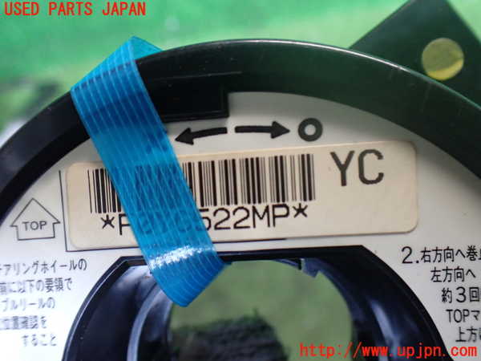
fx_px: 417
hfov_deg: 60.0
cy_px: 180
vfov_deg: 46.8
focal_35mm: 30
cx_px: 240
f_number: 2.3
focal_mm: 5.4
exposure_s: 1/80
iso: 800
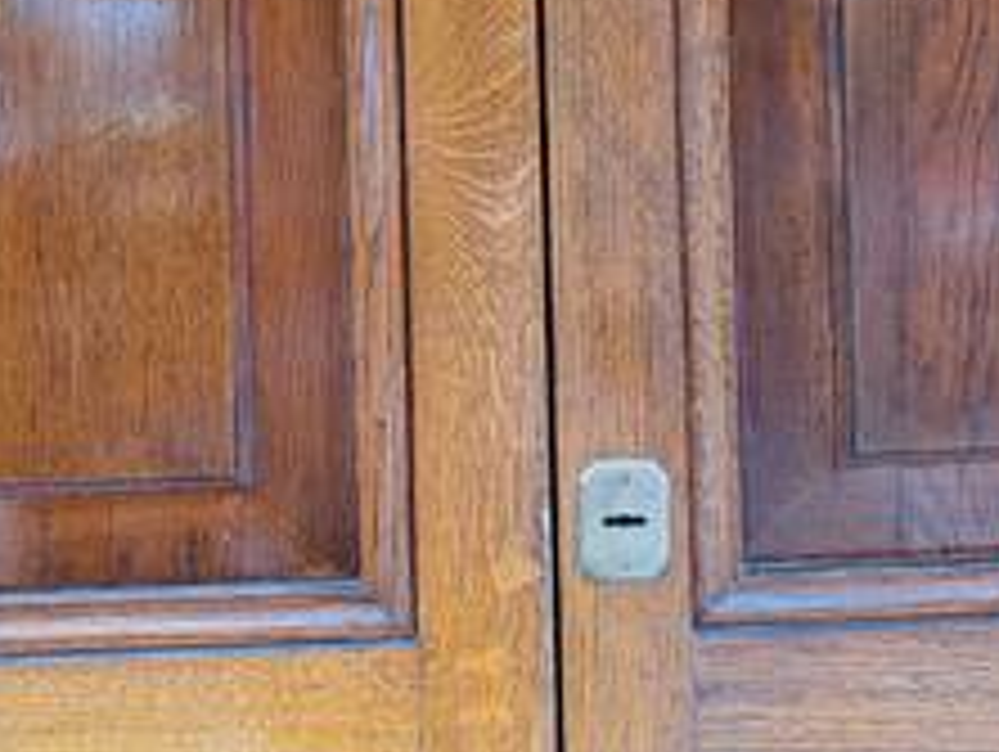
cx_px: 486
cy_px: 20
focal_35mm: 52
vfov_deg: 26.7
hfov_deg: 36.8
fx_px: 1502
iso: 417
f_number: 1.68
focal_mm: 6.9
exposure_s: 1/164
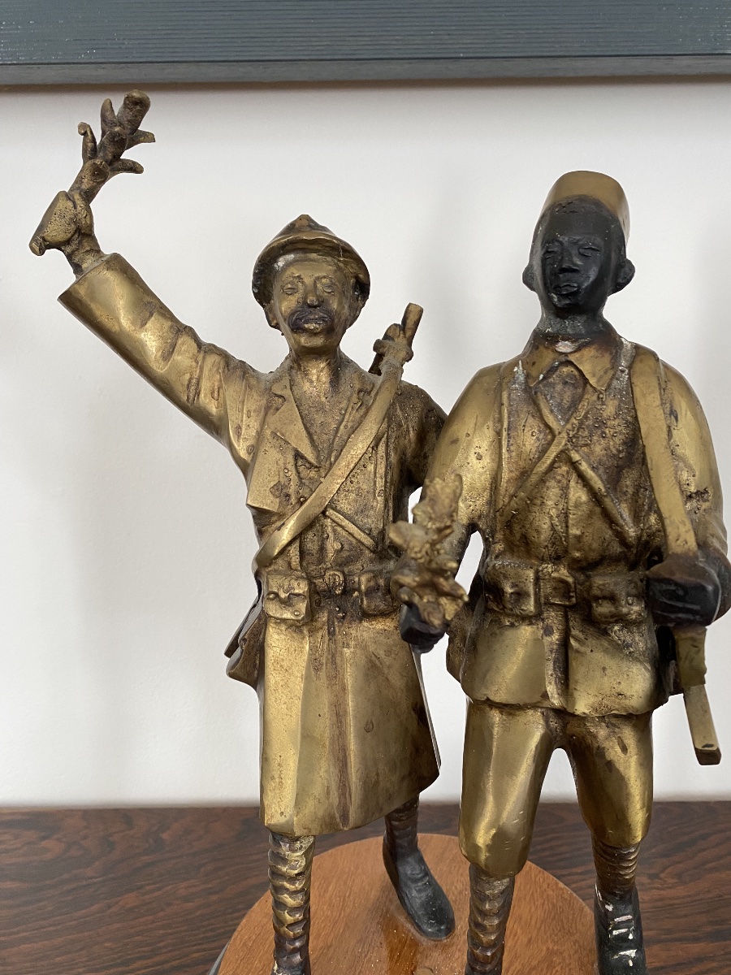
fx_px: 732
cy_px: 488
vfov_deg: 67.3
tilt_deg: -12.3
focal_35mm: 26
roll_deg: +1.3
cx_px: 366
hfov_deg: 53.1
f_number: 1.8
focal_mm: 4.25
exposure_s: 1/60
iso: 160
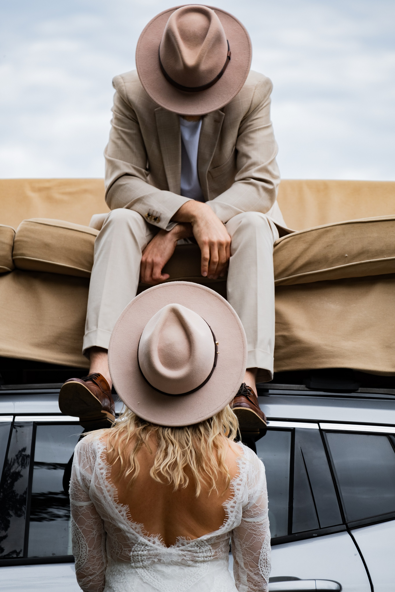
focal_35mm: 202
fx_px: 3324
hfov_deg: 6.8
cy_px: 296
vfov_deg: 10.2
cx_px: 198
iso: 320
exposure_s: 1/160
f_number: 5
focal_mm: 134.5
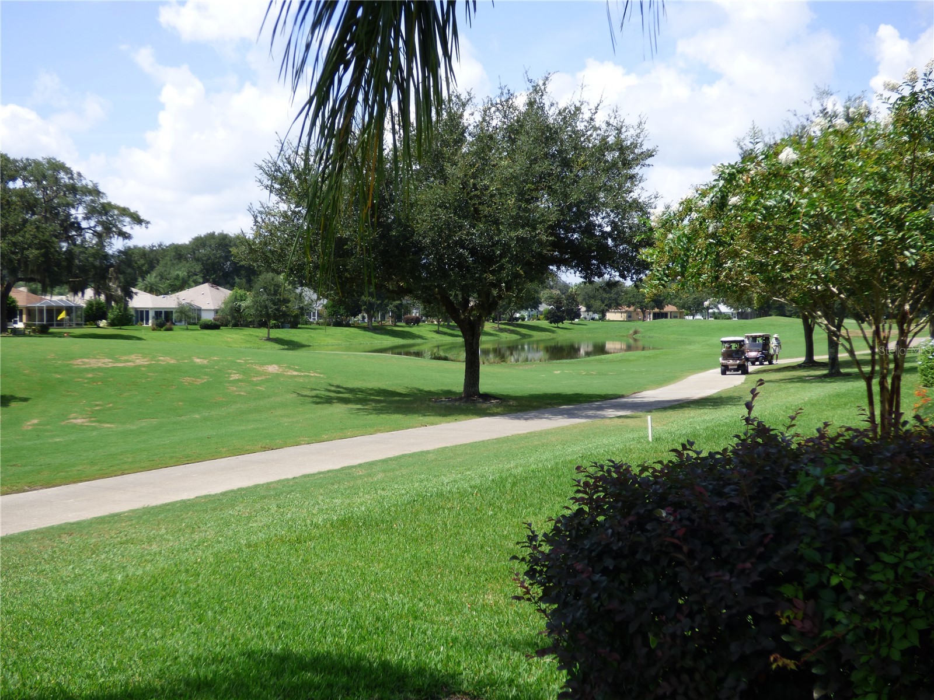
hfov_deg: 50.1
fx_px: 998
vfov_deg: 38.7
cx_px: 467
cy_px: 350
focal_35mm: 37
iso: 100
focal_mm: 6.47
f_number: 3.5
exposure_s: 1/800
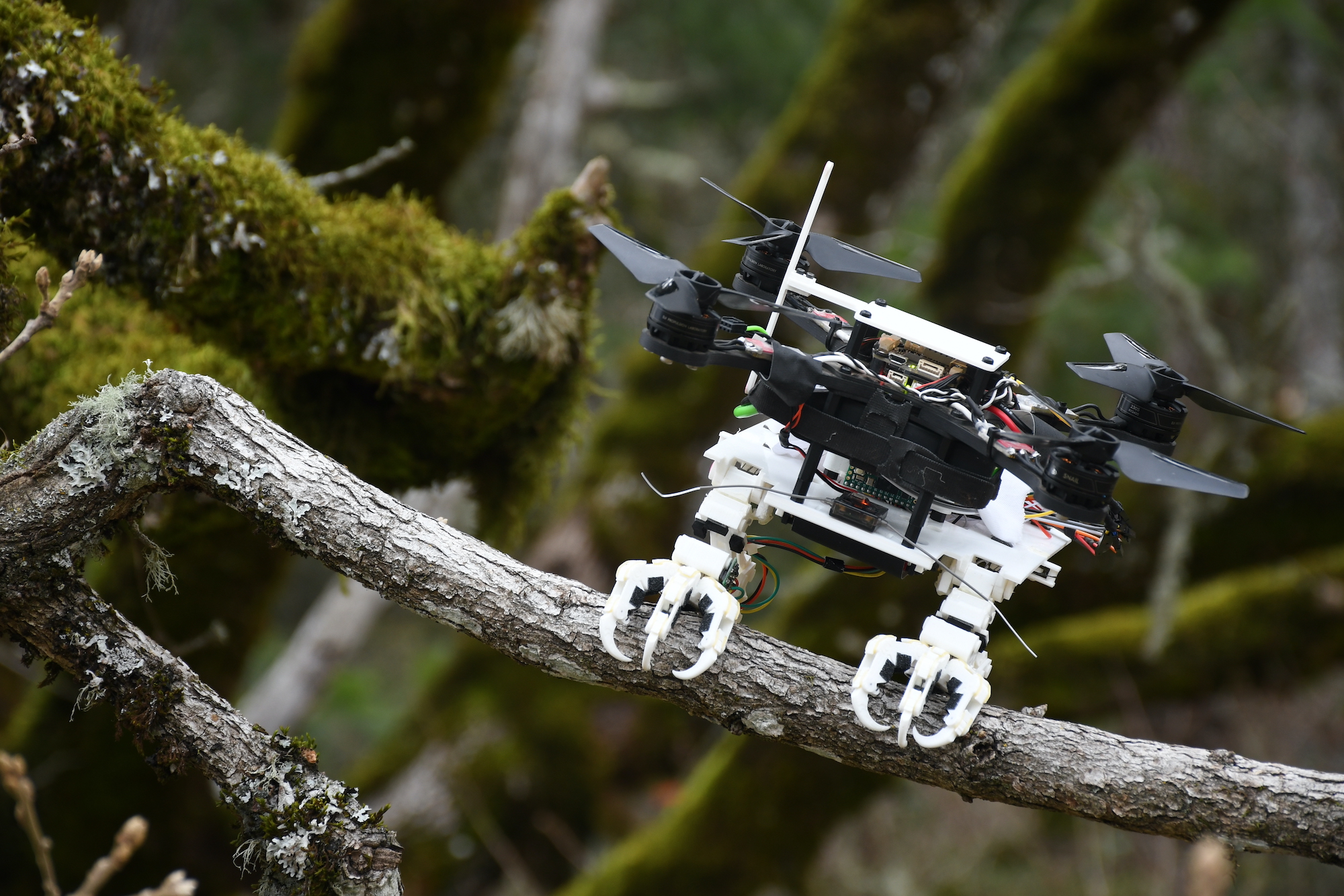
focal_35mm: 158
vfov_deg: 8.7
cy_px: 448
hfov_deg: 13.0
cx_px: 672
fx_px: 5879
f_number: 7.1
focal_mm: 105
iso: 320
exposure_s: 1/60
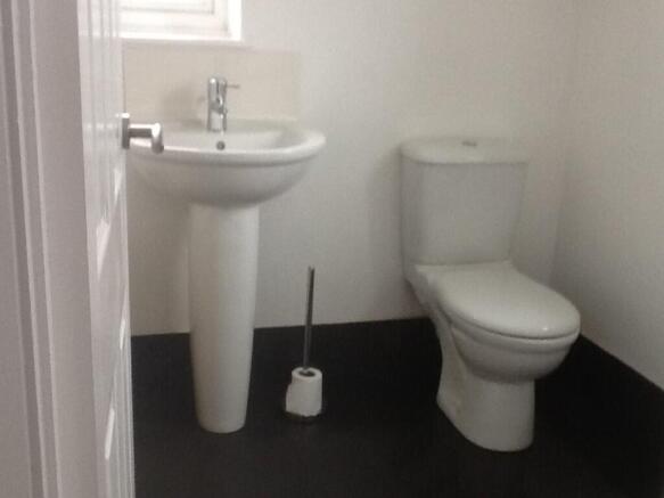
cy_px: 249
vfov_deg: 32.9
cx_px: 332
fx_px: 844
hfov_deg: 43.0
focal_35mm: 44
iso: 80
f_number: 2.4
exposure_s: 1/30
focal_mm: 2.03
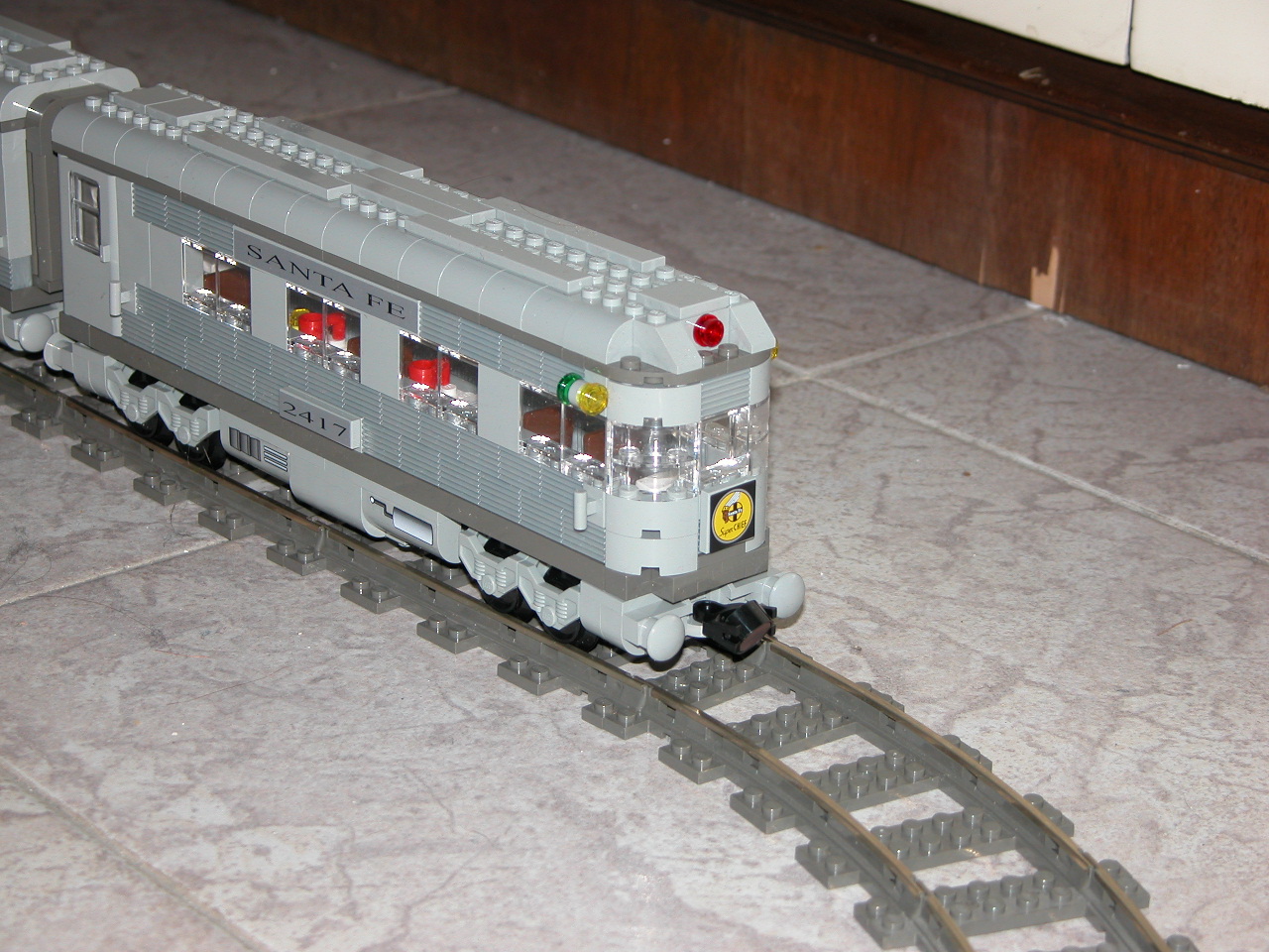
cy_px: 476
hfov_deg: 21.3
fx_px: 3373
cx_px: 634
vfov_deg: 16.1
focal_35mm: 92
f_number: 3.6
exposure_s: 1/125
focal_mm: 23.7
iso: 100
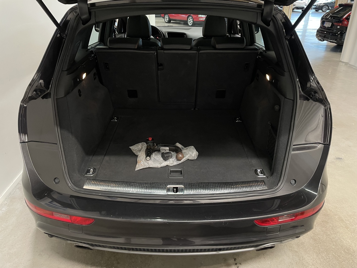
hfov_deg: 67.3
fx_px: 268
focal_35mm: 26
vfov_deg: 53.1
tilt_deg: -26.9
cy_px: 134
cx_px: 178
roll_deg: +0.2
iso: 125
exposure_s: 1/50
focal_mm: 4.2
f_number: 1.6
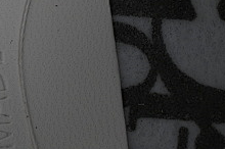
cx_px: -69
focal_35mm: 369
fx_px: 2303
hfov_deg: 5.6
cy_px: 13
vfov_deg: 3.7
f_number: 8
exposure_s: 1/80
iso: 160
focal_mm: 50
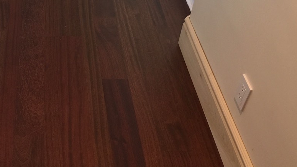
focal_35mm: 53
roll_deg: -0.4
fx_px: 417
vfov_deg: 21.9
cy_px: 3
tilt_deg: -37.9
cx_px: 54
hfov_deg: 37.6
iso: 40
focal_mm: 4.15
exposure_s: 1/15
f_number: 2.2
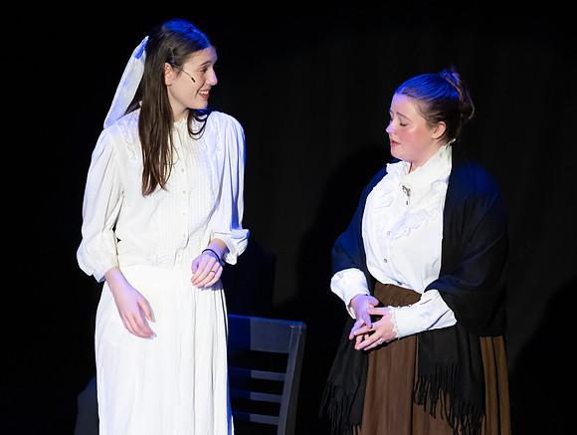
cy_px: 234
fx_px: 8051
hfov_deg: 4.1
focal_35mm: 482
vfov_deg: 3.1
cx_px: 323
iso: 6400
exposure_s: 1/400
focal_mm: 300
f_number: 2.8
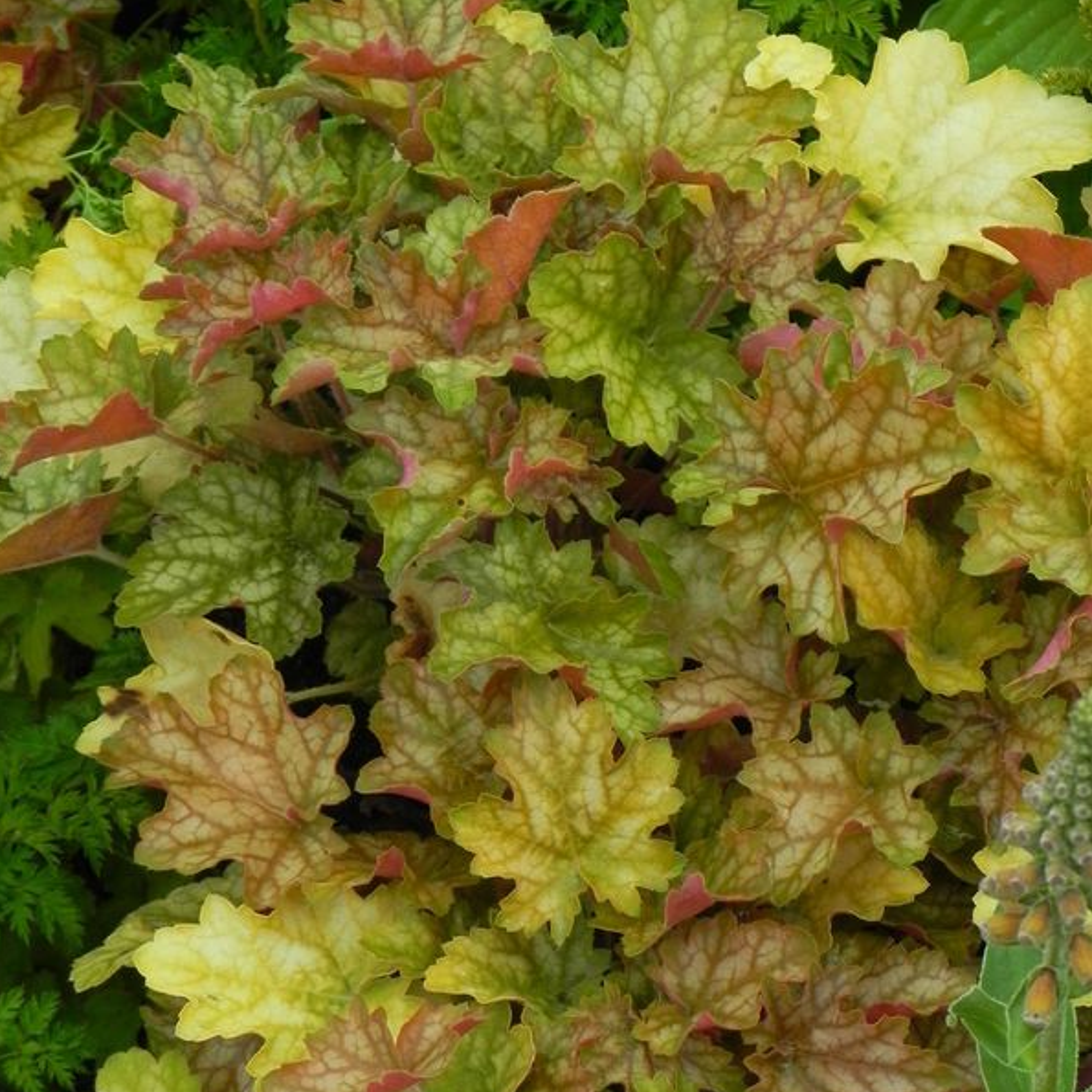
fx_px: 4961
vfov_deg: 12.6
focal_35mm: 139
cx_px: 543
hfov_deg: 12.6
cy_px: 584
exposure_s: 1/250
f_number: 5
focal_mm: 20.8
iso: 160
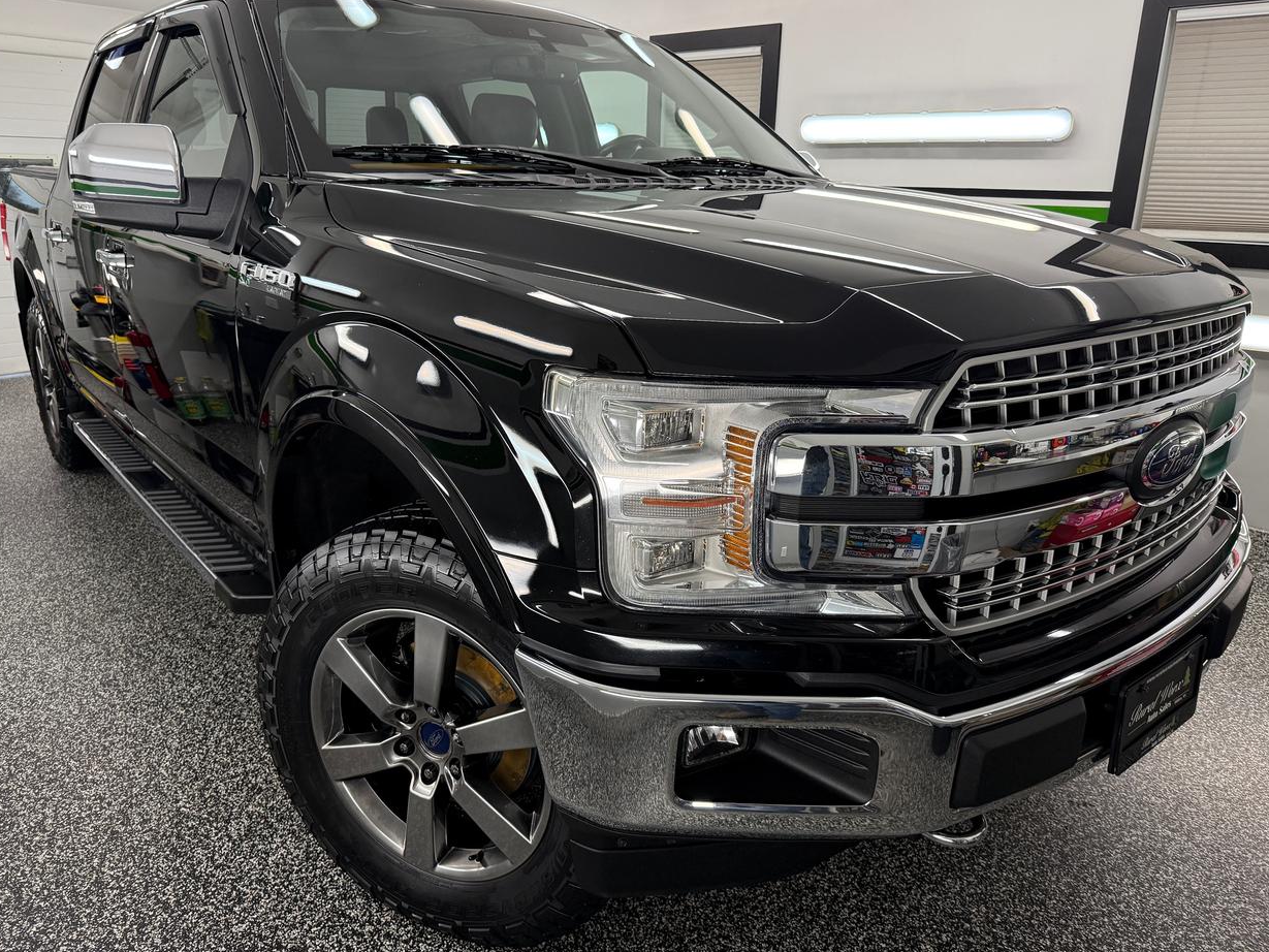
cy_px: 459
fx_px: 917
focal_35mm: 25
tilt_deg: -16.3
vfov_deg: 54.9
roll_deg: -1.5
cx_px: 614
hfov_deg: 69.4
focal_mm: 6.76
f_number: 1.78
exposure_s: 1/233
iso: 200
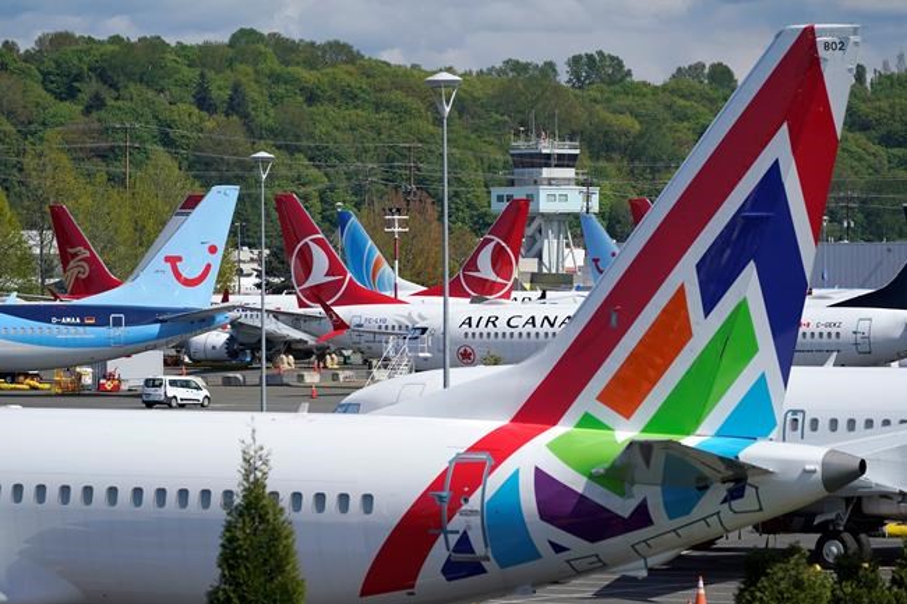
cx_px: 454
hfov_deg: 10.5
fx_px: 4937
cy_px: 302
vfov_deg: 7.0
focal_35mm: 196
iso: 400
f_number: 5.6
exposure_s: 1/5000
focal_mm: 196
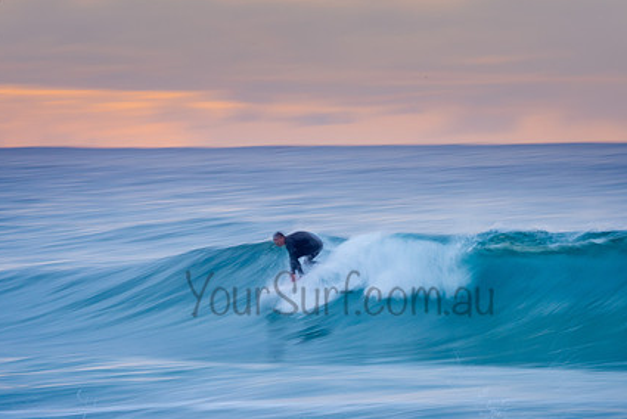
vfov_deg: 2.8
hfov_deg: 4.2
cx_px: 338
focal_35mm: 485
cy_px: 285
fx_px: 8453
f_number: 22
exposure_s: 1/8
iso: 64
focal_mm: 290
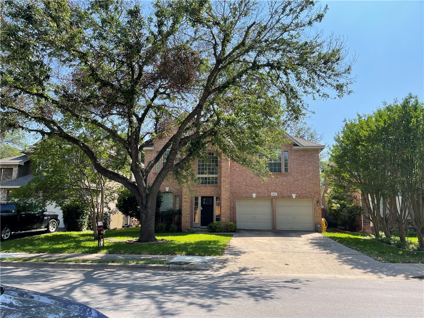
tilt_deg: +8.7
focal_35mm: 26
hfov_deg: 67.3
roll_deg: -1.0
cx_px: 212
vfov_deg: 53.1
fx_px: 318
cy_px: 159
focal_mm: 5.1
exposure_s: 1/2247
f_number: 1.6
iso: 32
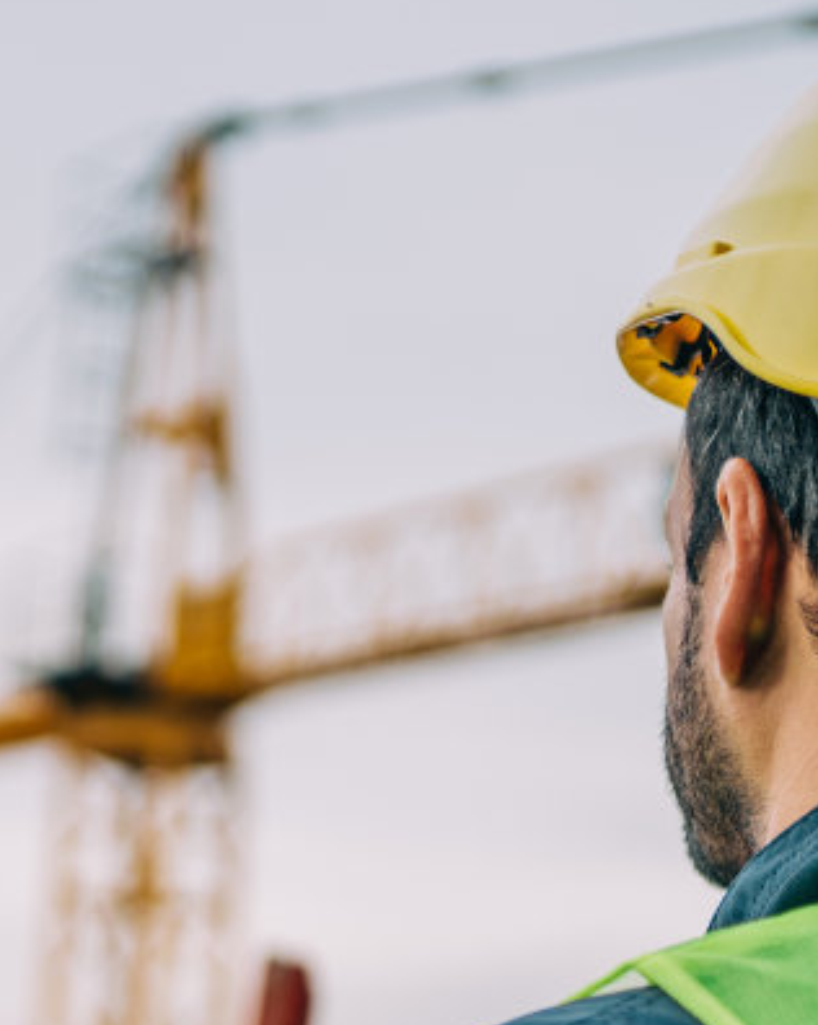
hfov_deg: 15.3
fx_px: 2970
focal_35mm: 98
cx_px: -72
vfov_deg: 19.2
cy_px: 959
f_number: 2
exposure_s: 1/1600
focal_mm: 35
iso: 100
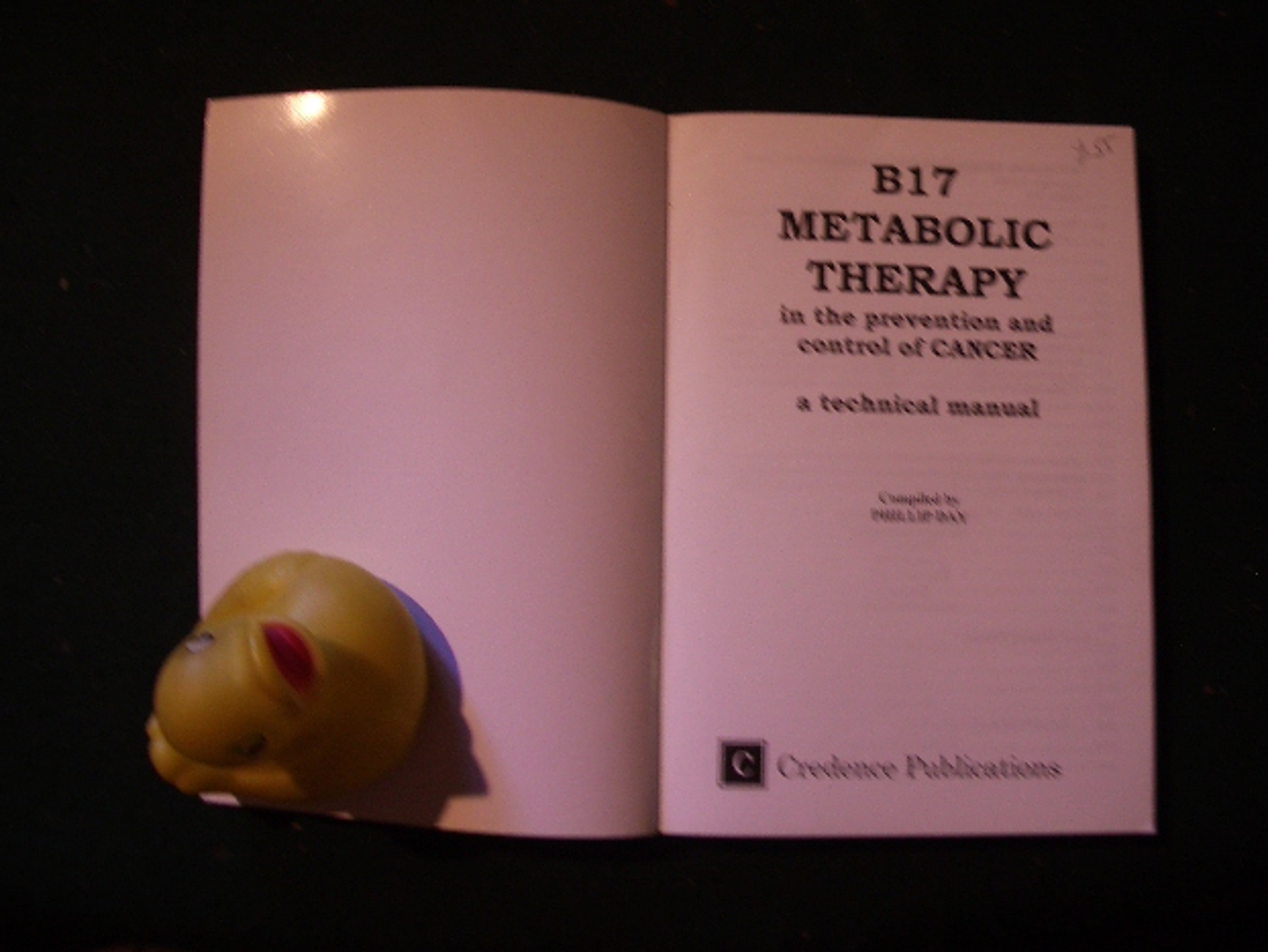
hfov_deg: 51.3
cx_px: 646
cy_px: 469
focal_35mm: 36
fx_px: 1319
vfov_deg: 39.7
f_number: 2.6
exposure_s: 1/13
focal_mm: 5.8
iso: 100
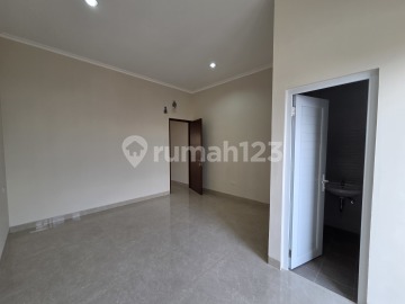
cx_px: 202
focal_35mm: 13
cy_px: 152
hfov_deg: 106.2
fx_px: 152
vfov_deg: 89.9
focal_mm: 2.2
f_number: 2.2
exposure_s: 1/100
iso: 64
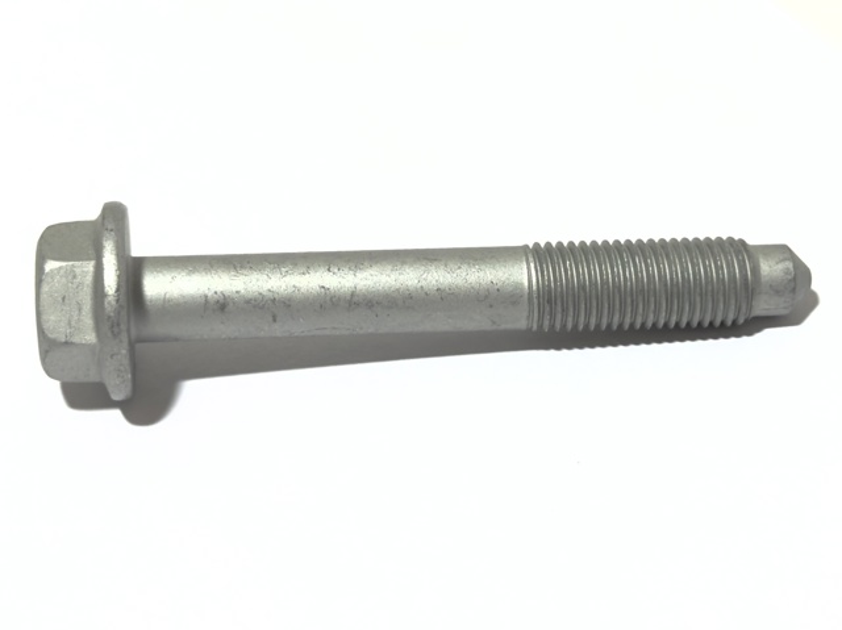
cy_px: 315
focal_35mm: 35
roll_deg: -2.6
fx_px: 851
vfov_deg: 40.6
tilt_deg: -40.8
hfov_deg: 52.7
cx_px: 421
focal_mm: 6.76
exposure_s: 1/100
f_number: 1.78
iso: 80
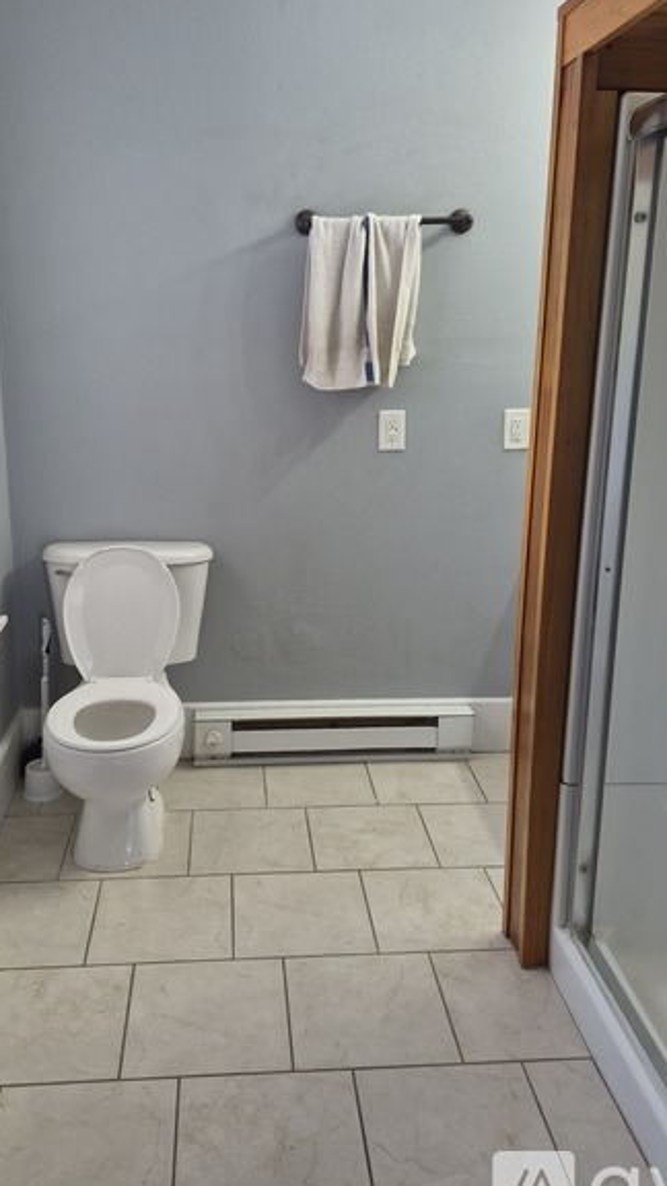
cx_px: 311
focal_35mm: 29
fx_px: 912
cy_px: 547
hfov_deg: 40.2
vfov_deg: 66.0
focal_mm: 5.4
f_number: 1.8
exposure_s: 1/180
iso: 125
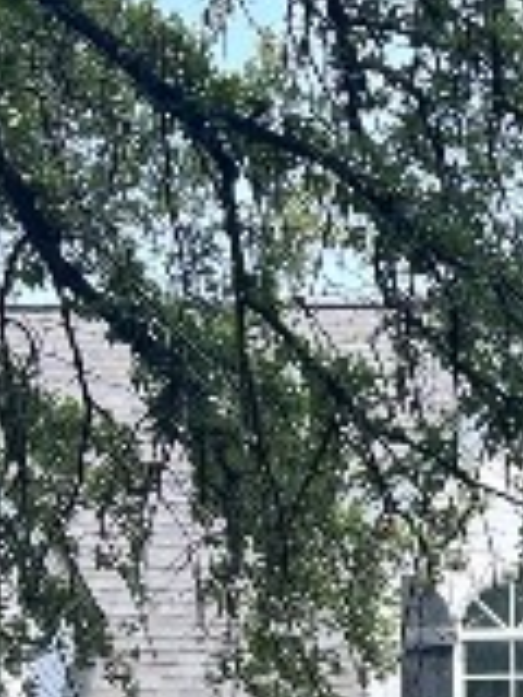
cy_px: 1093
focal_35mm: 125
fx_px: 2518
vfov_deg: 14.5
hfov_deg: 11.7
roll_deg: +1.1
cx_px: 506
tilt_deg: +5.8
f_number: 1.5
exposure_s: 1/597
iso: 50
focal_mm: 5.7
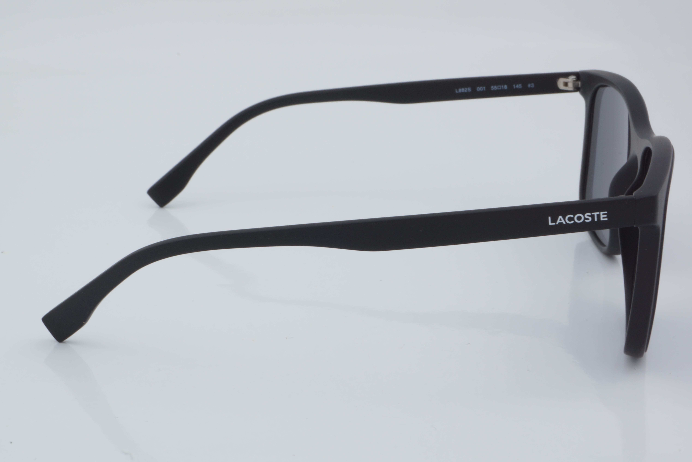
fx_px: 1442
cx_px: 346
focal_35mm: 75
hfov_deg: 27.0
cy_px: 231
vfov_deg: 18.2
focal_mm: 50
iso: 100
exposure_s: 1/4
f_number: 32
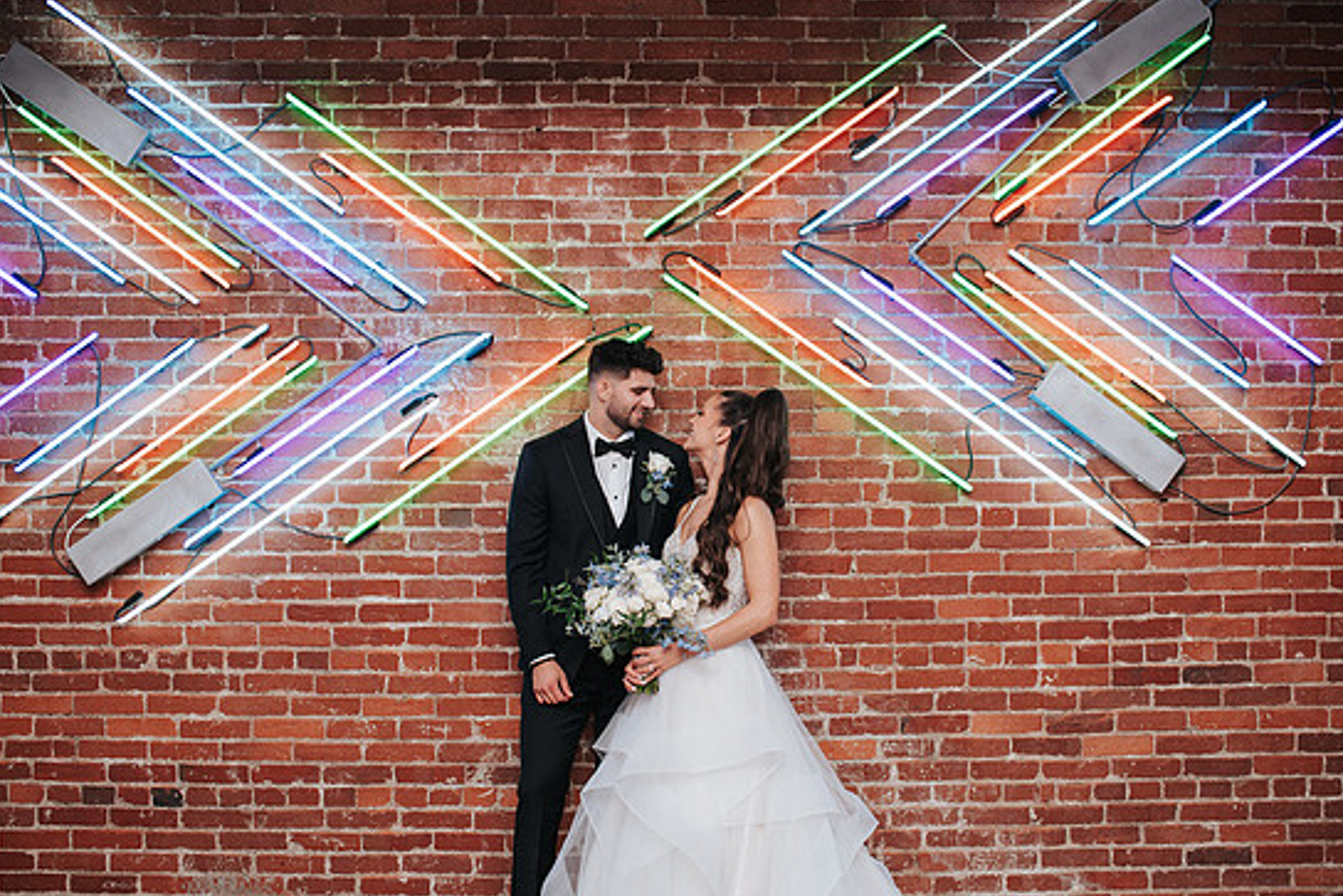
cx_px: 669
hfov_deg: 50.7
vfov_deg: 35.1
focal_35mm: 38
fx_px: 1418
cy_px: 446
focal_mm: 35
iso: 450
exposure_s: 1/125
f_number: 2.8
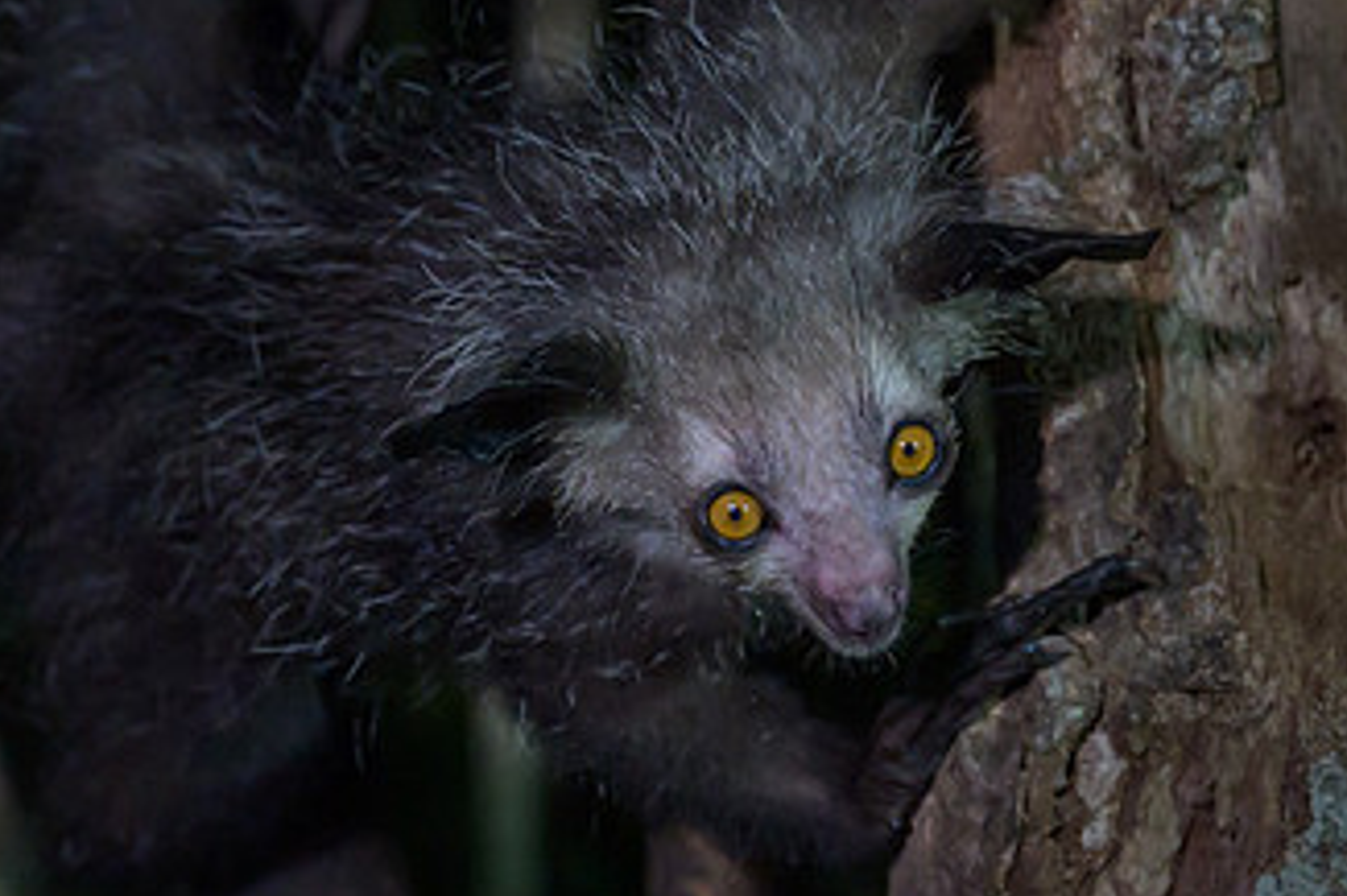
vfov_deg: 7.4
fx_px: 6956
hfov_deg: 11.0
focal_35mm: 186
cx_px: 1069
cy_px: 483
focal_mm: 70
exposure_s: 1/320
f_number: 2.8
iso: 4000
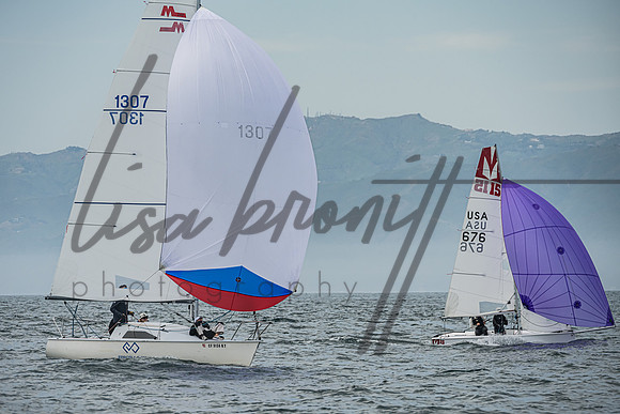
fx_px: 4296
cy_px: 222
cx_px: 285
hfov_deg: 8.3
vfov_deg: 5.5
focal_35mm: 249
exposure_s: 1/2000
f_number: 8
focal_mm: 230
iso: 320
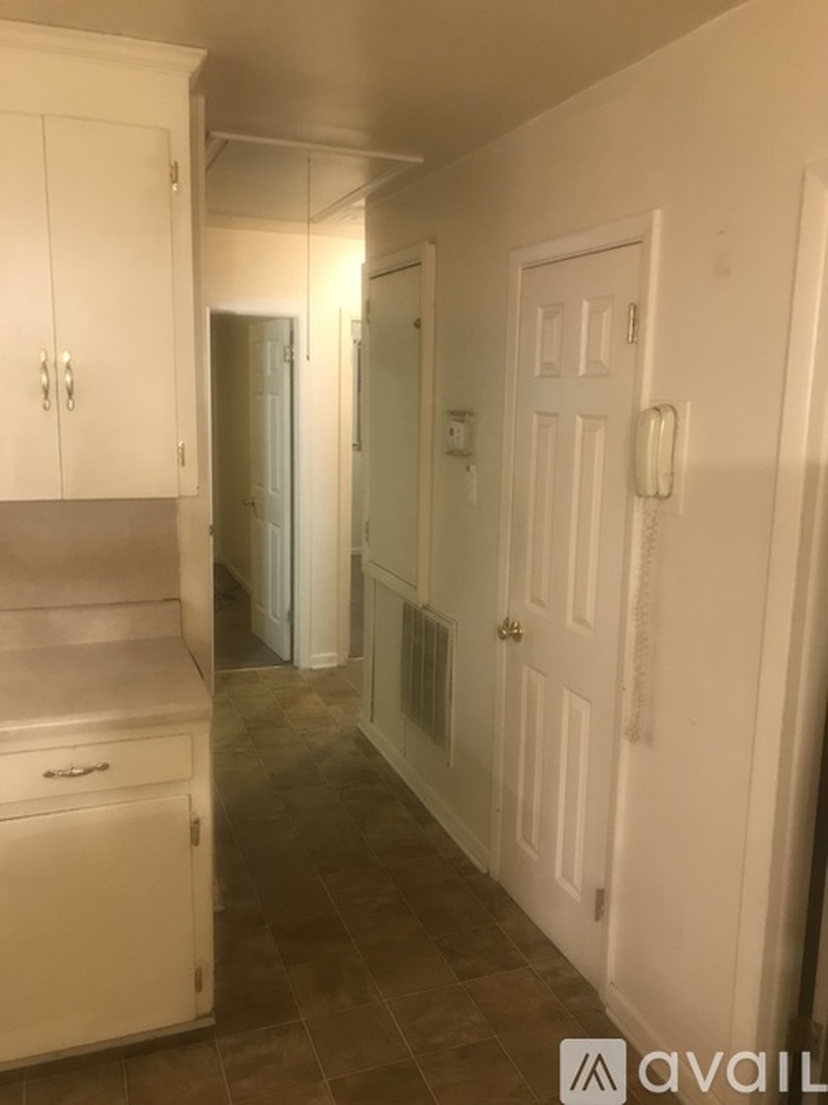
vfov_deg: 63.5
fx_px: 893
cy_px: 552
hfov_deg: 49.7
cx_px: 414
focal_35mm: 28
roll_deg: -0.8
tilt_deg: -7.8
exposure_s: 1/15
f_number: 1.8
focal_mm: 3.99
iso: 100
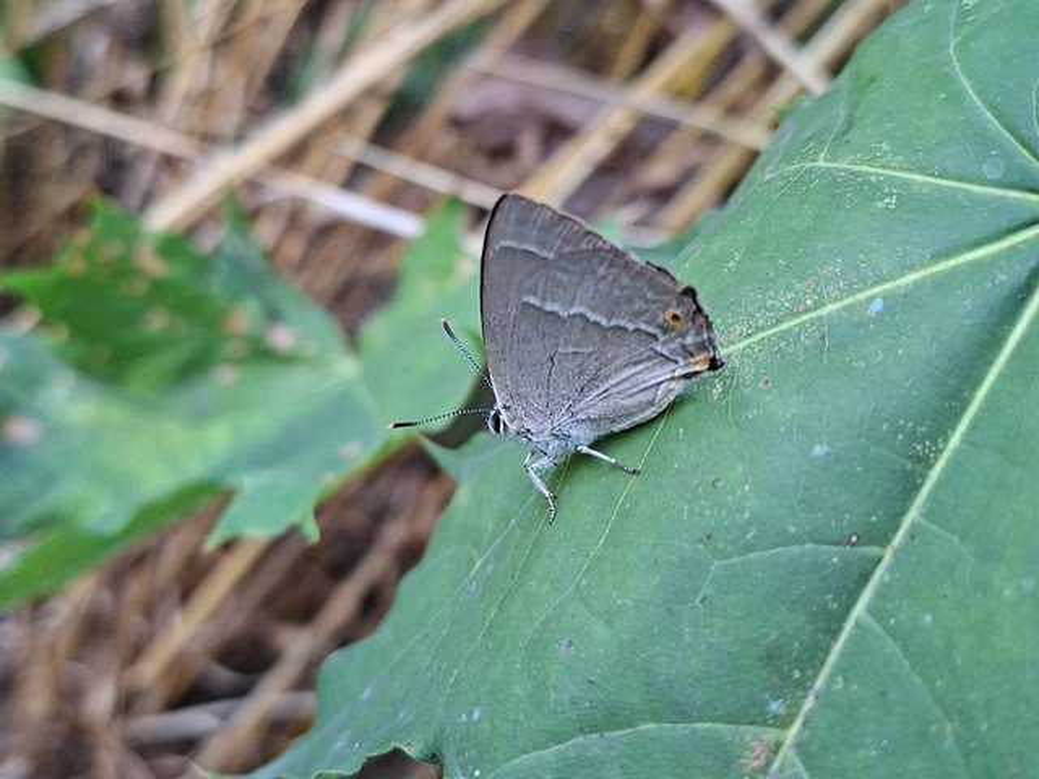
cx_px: 520
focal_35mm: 23
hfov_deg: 73.9
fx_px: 690
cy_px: 390
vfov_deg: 58.9
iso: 80
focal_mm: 5.54
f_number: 1.8
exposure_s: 1/100
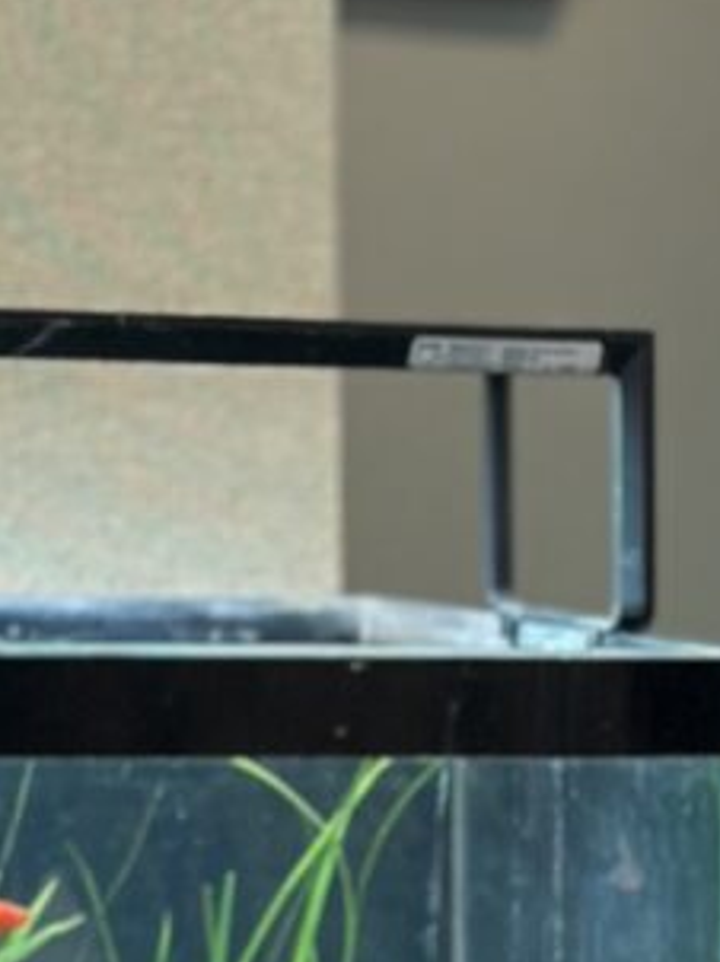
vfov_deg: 9.2
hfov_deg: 6.9
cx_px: 1179
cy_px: 1336
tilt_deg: -9.3
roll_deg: -1.4
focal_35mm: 212
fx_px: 5888
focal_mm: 6.86
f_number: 1.78
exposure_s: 1/183
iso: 80
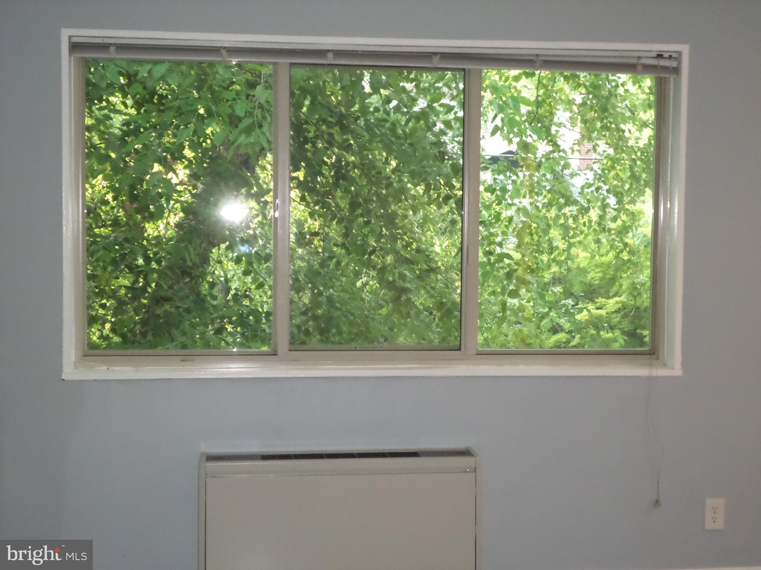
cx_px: 380
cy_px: 285
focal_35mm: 54
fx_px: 1187
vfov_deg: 27.0
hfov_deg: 35.5
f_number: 3.6
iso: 640
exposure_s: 1/45
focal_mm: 9.7
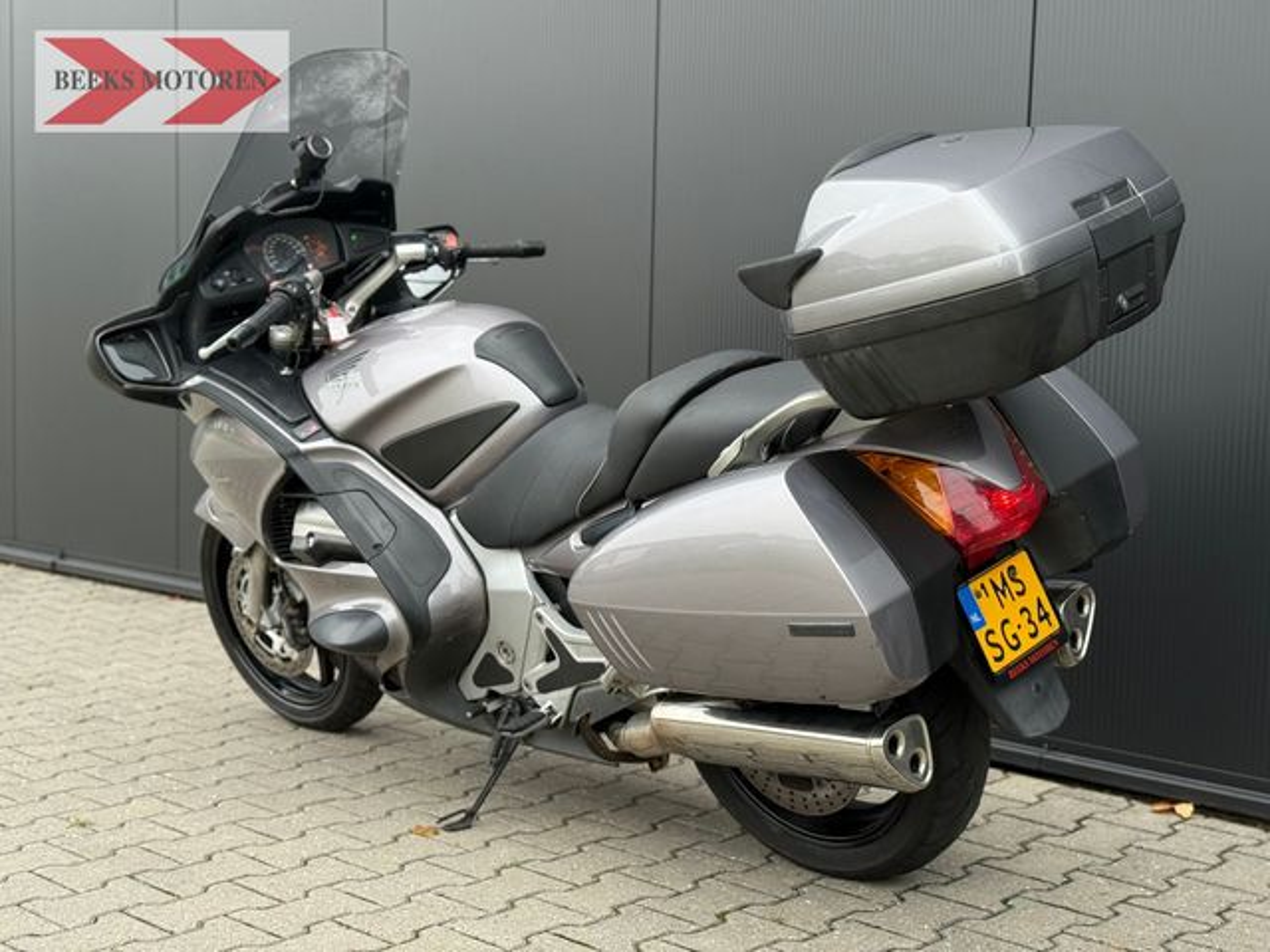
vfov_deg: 30.3
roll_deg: -1.5
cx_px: 635
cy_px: 476
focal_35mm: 48
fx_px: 1761
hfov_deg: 39.7
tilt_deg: -4.1
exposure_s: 1/242
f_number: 1.78
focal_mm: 6.76
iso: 125
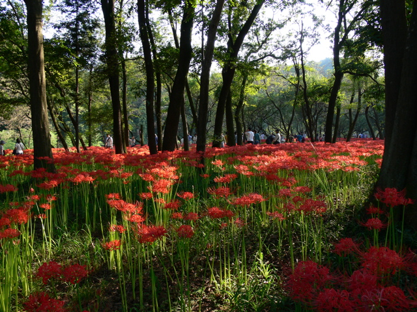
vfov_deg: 40.7
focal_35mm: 35
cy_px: 156
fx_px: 422
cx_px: 208
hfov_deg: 52.6
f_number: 4
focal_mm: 7.4
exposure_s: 1/50
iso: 80
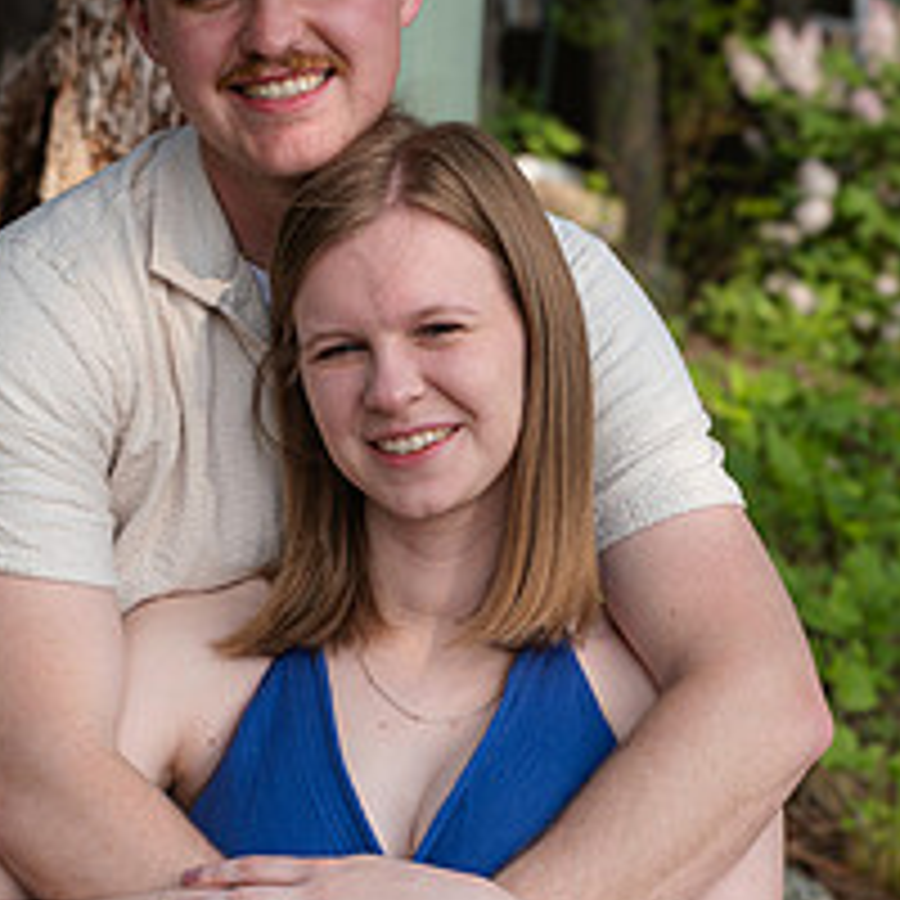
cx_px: 464
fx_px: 3147
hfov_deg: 16.3
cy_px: 644
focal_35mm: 107
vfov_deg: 16.2
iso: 320
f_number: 5.6
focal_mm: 37.4
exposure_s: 1/450
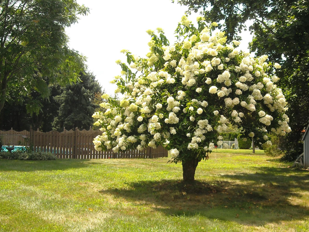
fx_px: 446
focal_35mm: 50
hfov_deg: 38.2
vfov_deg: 29.0
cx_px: 168
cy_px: 137
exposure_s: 1/148
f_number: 5.6
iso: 64
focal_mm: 5.7
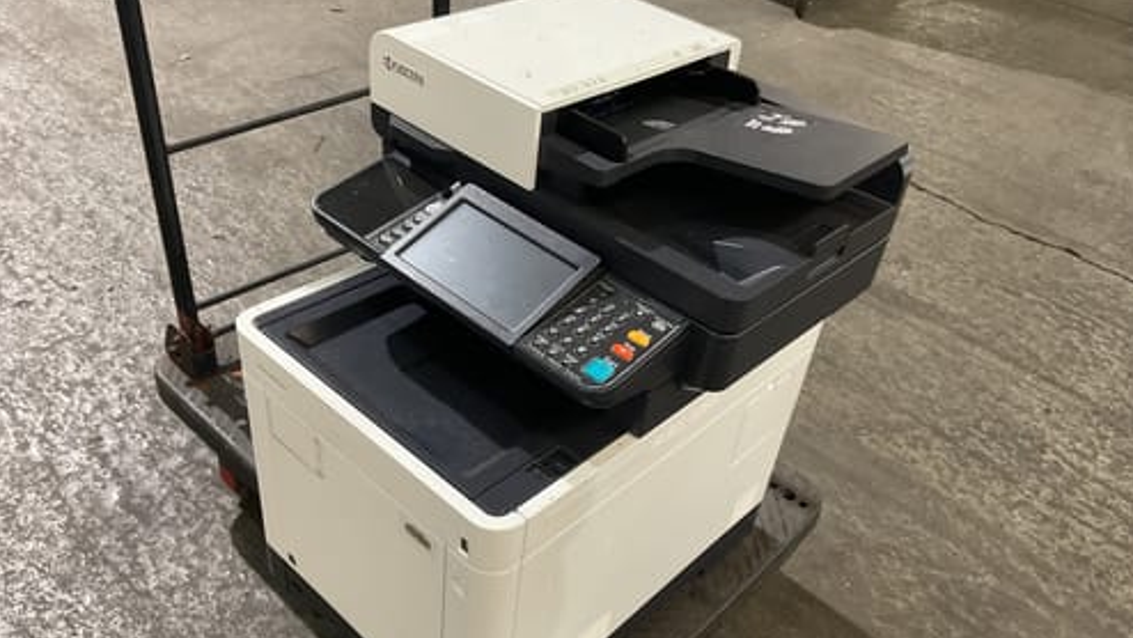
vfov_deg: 36.6
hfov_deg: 61.0
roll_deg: -8.6
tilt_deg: -39.7
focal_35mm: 32
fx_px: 961
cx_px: 564
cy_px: 380
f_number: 1.8
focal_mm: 3
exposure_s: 1/30
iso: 250
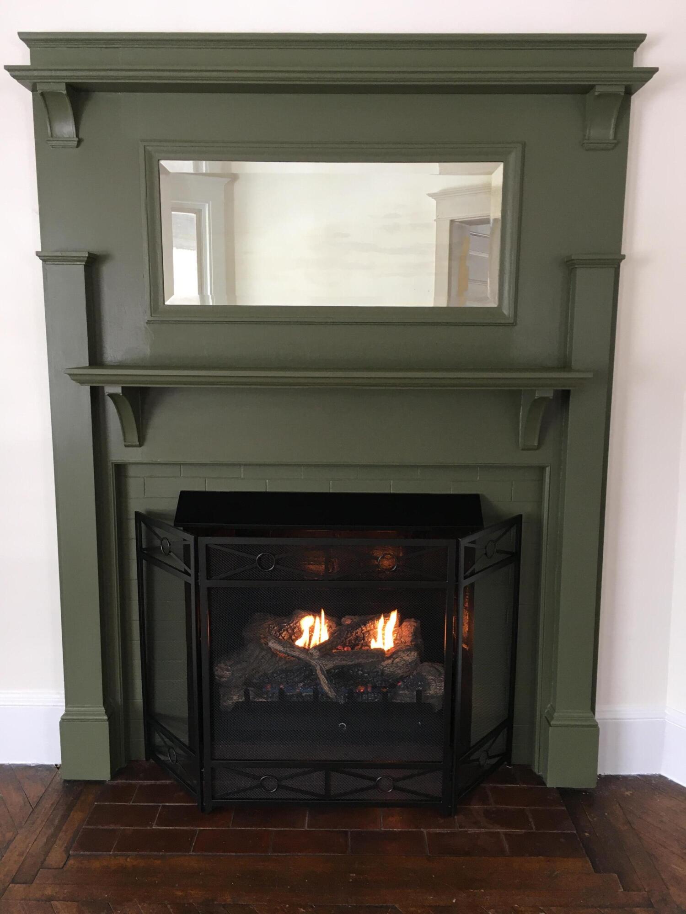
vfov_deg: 61.7
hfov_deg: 48.2
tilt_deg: -9.0
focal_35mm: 29
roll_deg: +0.4
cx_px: 343
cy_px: 457
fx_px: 766
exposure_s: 1/30
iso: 64
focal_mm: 4.15
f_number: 2.2
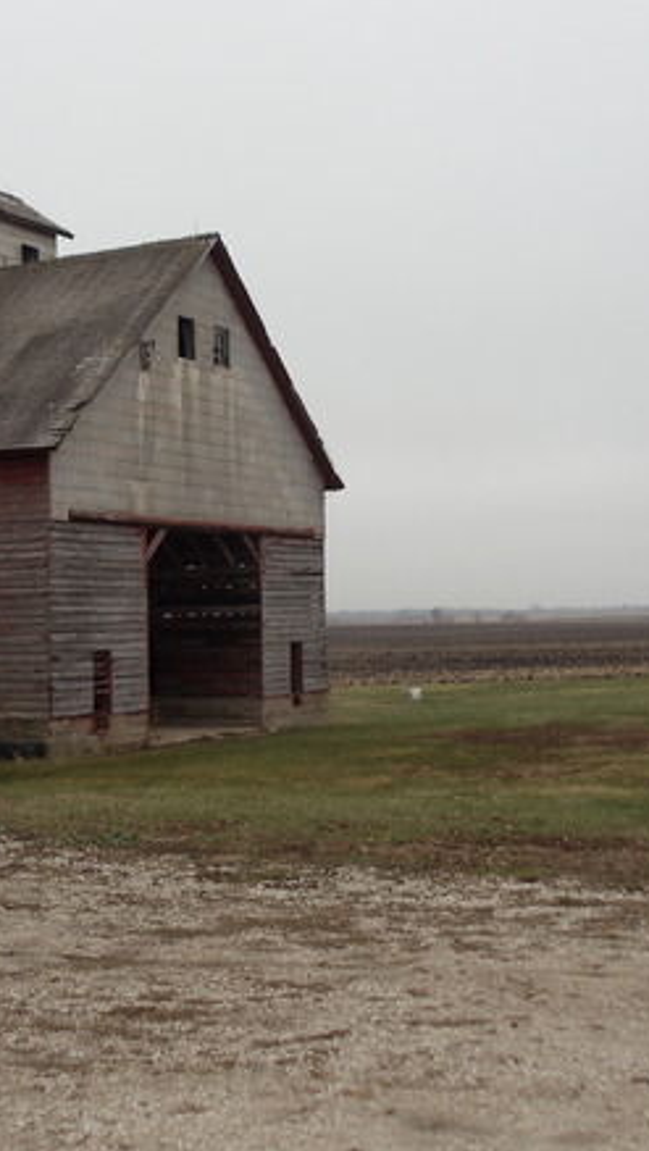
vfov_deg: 30.1
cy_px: 568
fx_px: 2137
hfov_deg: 17.2
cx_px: 223
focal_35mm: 70
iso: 100
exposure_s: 1/250
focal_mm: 6
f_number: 3.5
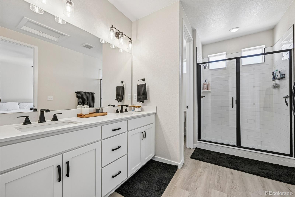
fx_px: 115
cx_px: 148
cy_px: 98
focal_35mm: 14
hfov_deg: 104.3
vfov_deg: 81.2
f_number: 11
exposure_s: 1/15
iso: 280
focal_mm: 14
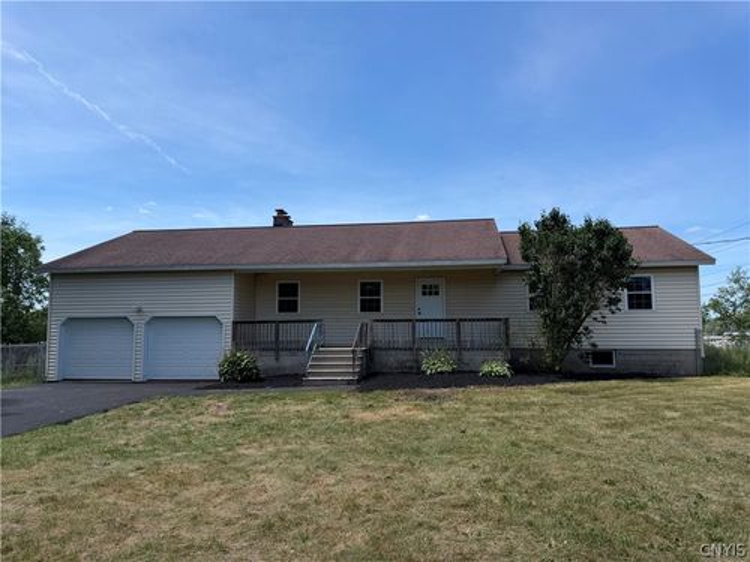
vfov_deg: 56.8
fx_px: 520
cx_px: 375
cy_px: 281
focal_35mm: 24
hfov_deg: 71.6
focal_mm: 6.76
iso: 80
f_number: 1.78
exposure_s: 1/3584
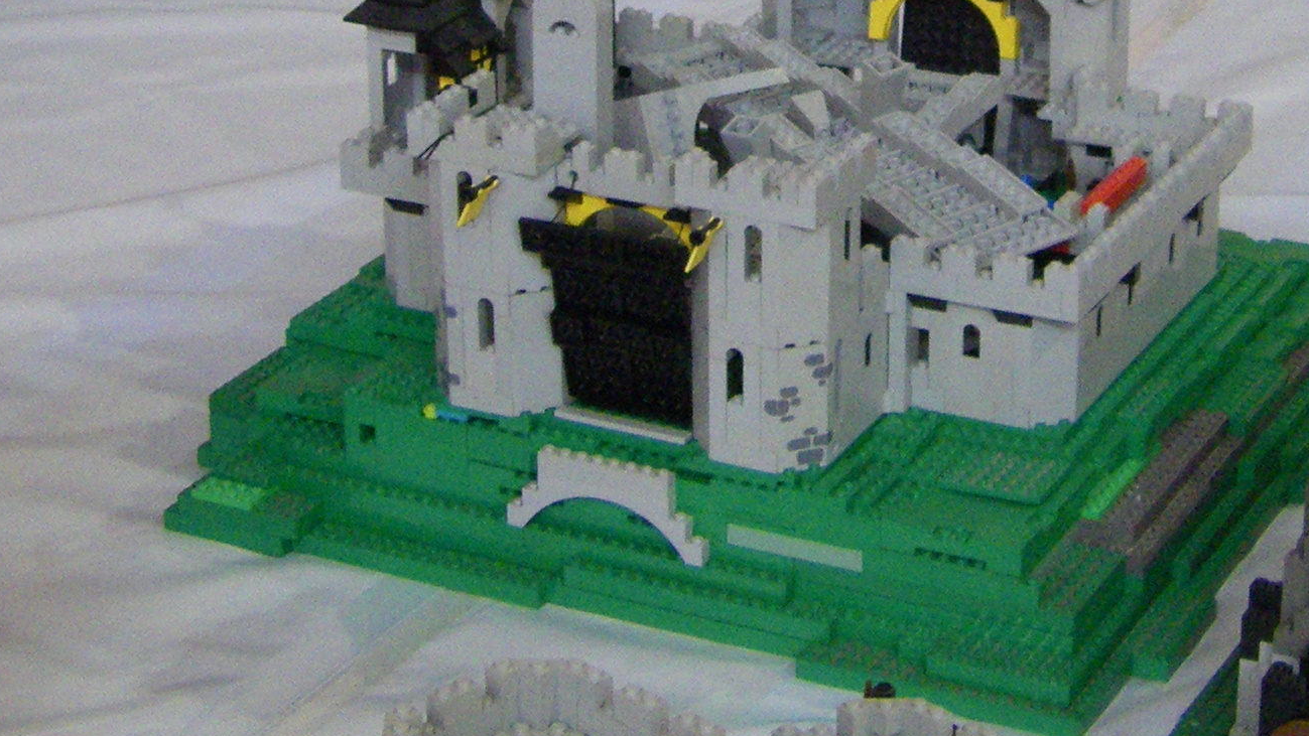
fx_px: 3610
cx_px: 876
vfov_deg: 11.5
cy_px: -65
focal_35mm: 104
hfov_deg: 20.5
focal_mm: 6.3
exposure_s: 1/50
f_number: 3.5
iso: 500
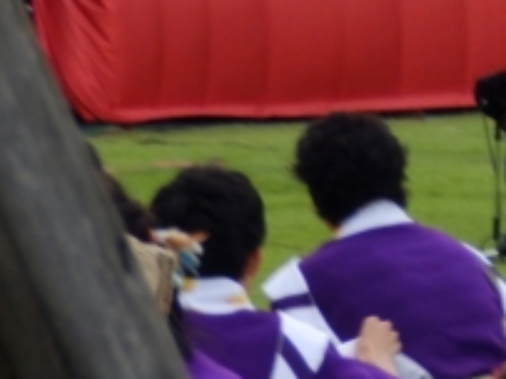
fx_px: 6618
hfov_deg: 4.4
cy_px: -247
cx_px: 558
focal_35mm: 453
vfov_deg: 3.3
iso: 160
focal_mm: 20.6
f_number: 4.8
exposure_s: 1/50
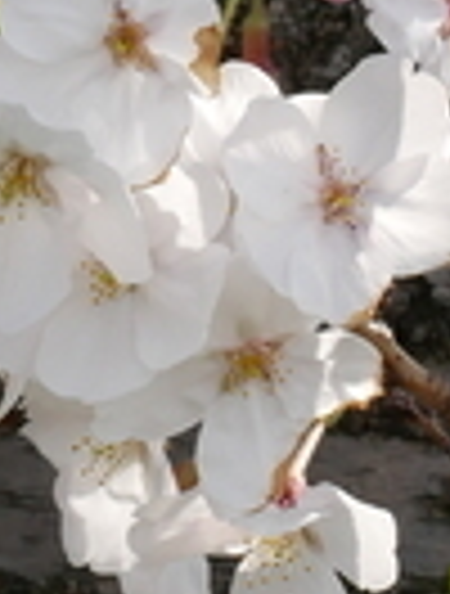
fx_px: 5149
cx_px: 493
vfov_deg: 6.5
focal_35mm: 299
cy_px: -216
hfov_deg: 5.0
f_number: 10
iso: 800
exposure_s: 1/500
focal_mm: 33
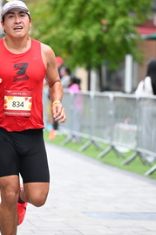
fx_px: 1464
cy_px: 114
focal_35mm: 225
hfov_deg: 6.1
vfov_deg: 9.2
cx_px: 38
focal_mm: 110
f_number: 2.8
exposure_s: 1/800
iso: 1600
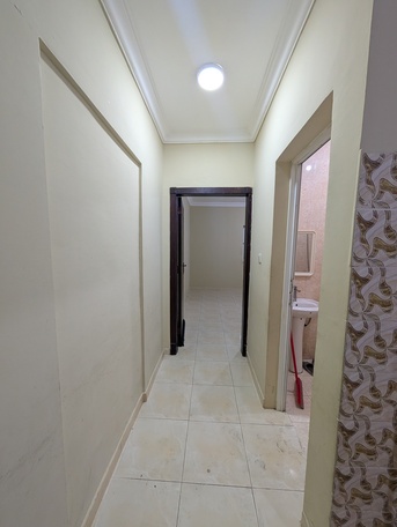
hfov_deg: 94.6
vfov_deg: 110.5
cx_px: 198
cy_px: 264
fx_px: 183
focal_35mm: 12
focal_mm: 2.02
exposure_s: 1/90.2
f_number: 1.7
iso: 176
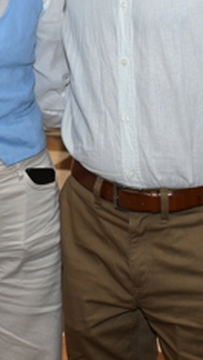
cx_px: 43
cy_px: 35
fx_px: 974
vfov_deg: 20.5
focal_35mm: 102
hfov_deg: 11.9
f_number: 5
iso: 2500
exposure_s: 1/200
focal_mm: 33
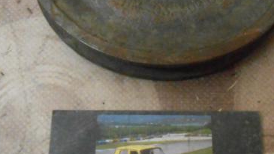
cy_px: 41
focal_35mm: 62
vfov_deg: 19.3
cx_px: 175
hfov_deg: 33.6
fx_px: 451
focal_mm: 4.6
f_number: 3.5
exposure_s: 1/30
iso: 800
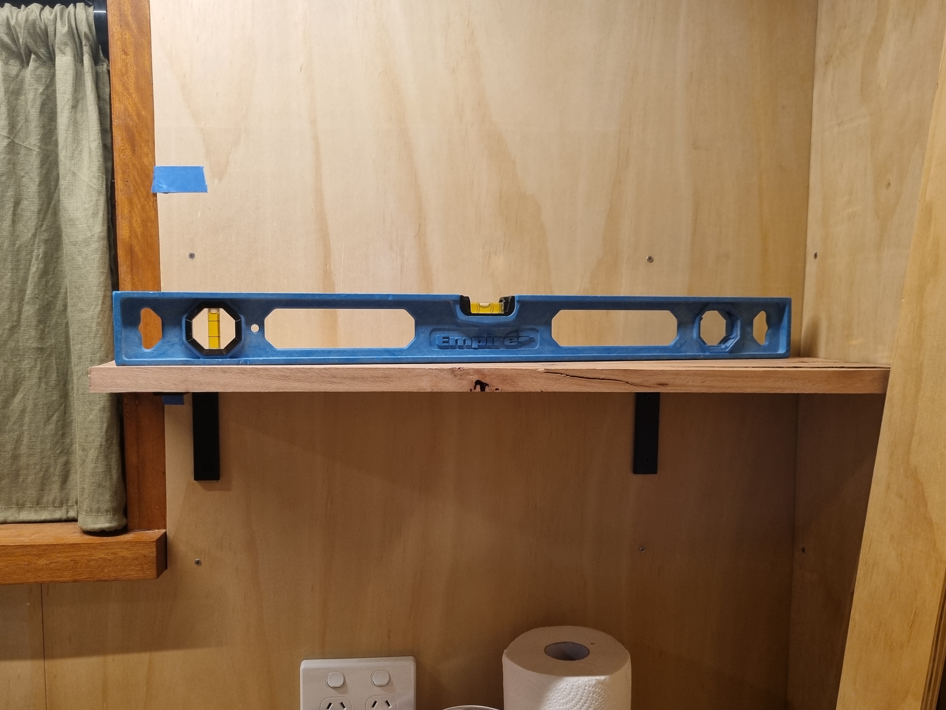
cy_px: 387
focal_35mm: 29
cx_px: 451
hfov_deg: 61.6
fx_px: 793
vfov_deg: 48.2
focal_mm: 5.4
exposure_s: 1/50
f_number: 1.8
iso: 320
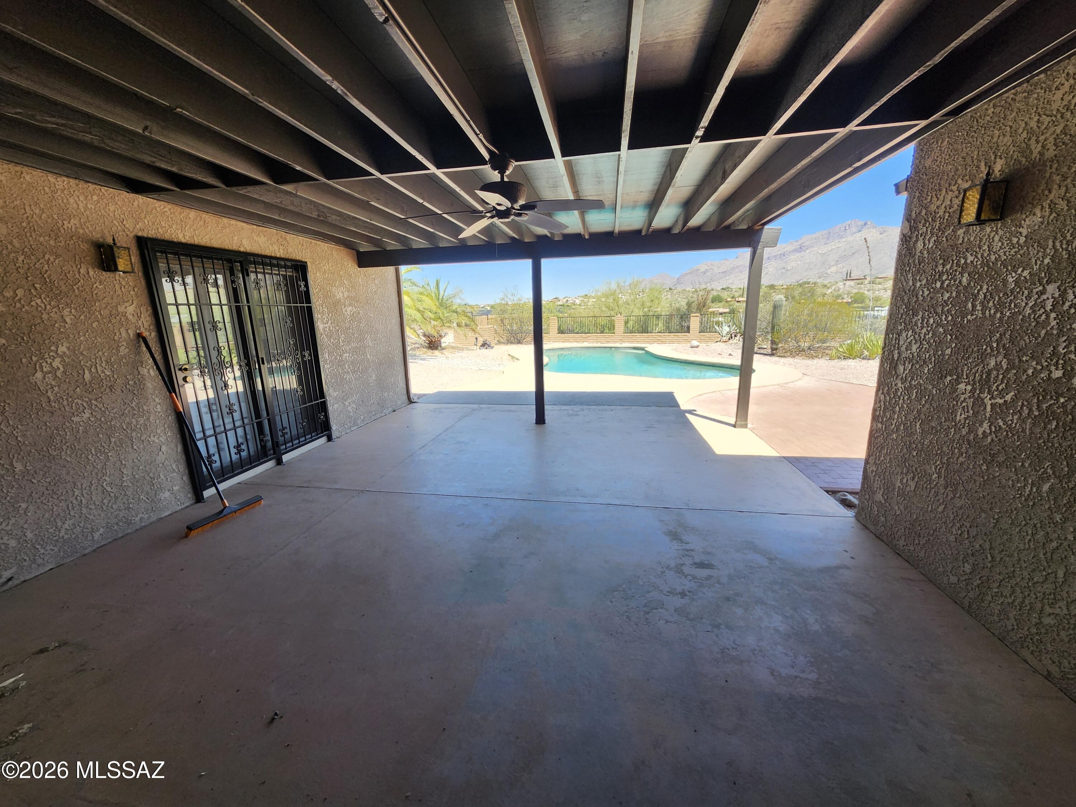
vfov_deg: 89.9
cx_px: 538
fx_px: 404
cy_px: 404
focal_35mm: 13
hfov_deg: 106.2
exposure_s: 1/241
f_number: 2.2
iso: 40
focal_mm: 1.74
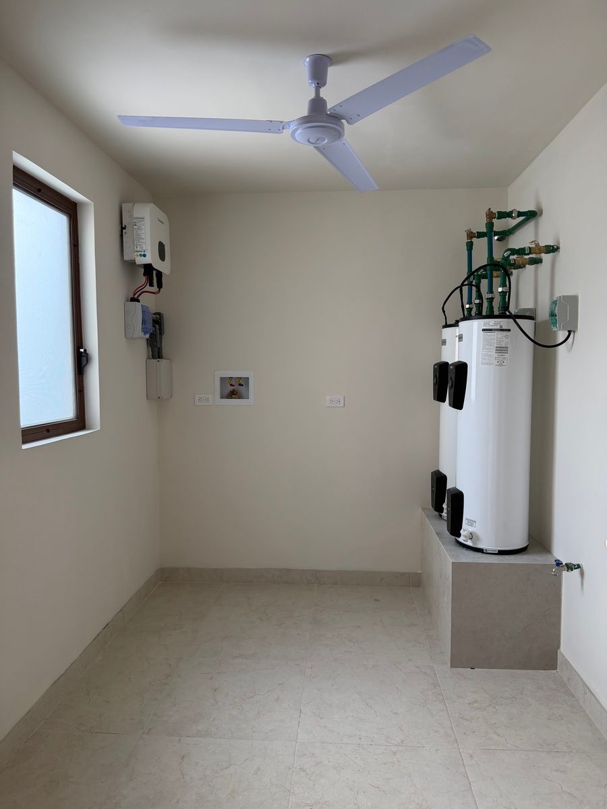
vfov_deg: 71.6
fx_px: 561
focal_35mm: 24
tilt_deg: -3.6
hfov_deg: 56.8
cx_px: 304
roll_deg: +0.7
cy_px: 404
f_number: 1.78
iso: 160
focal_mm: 6.76
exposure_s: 1/212
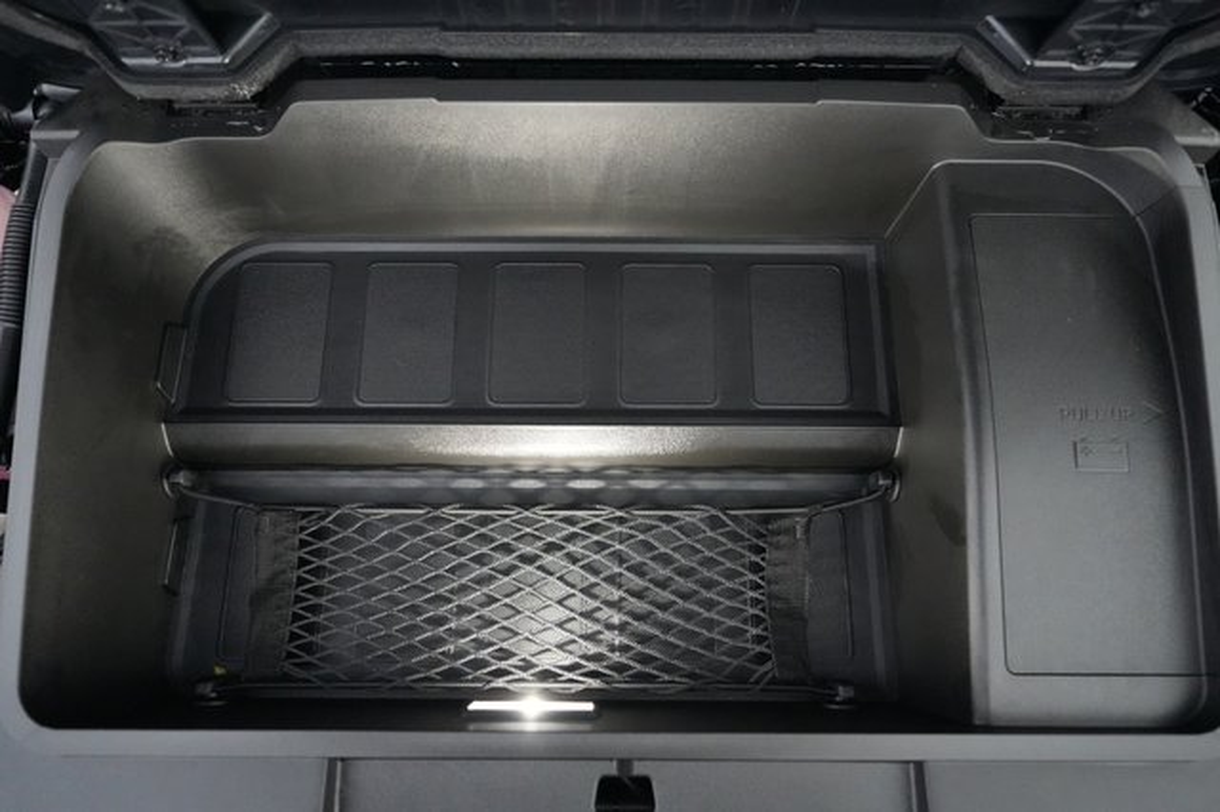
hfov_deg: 71.5
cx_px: 610
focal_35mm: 25
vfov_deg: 51.2
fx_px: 847
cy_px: 406
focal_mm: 25
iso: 12800
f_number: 2.8
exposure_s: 1/80
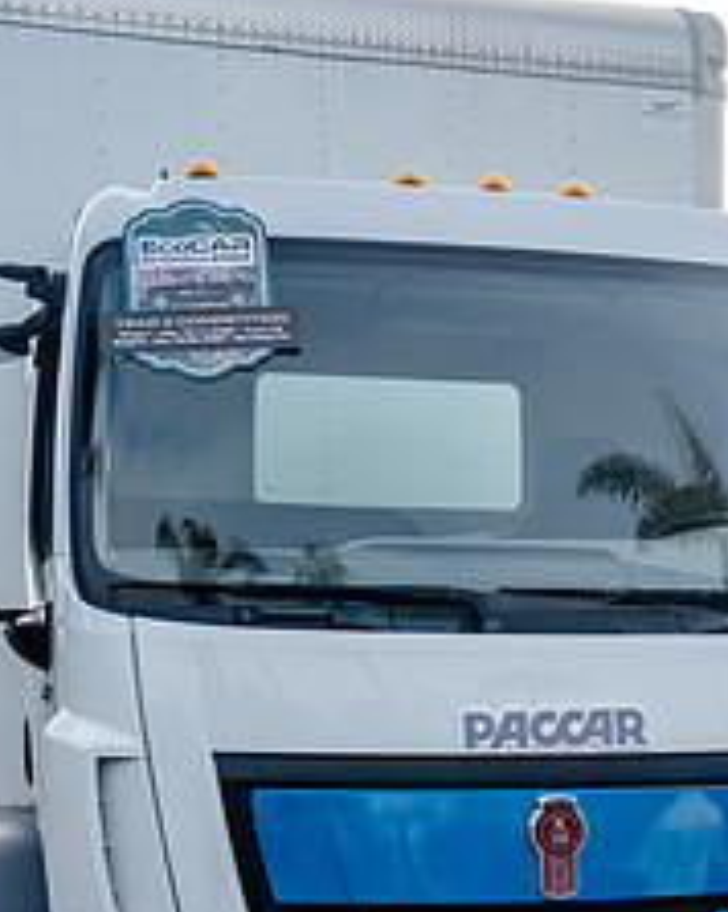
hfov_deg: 21.1
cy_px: 834
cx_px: 503
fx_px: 1942
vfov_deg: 25.5
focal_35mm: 72
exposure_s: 1/1000
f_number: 4
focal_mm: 38
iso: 320
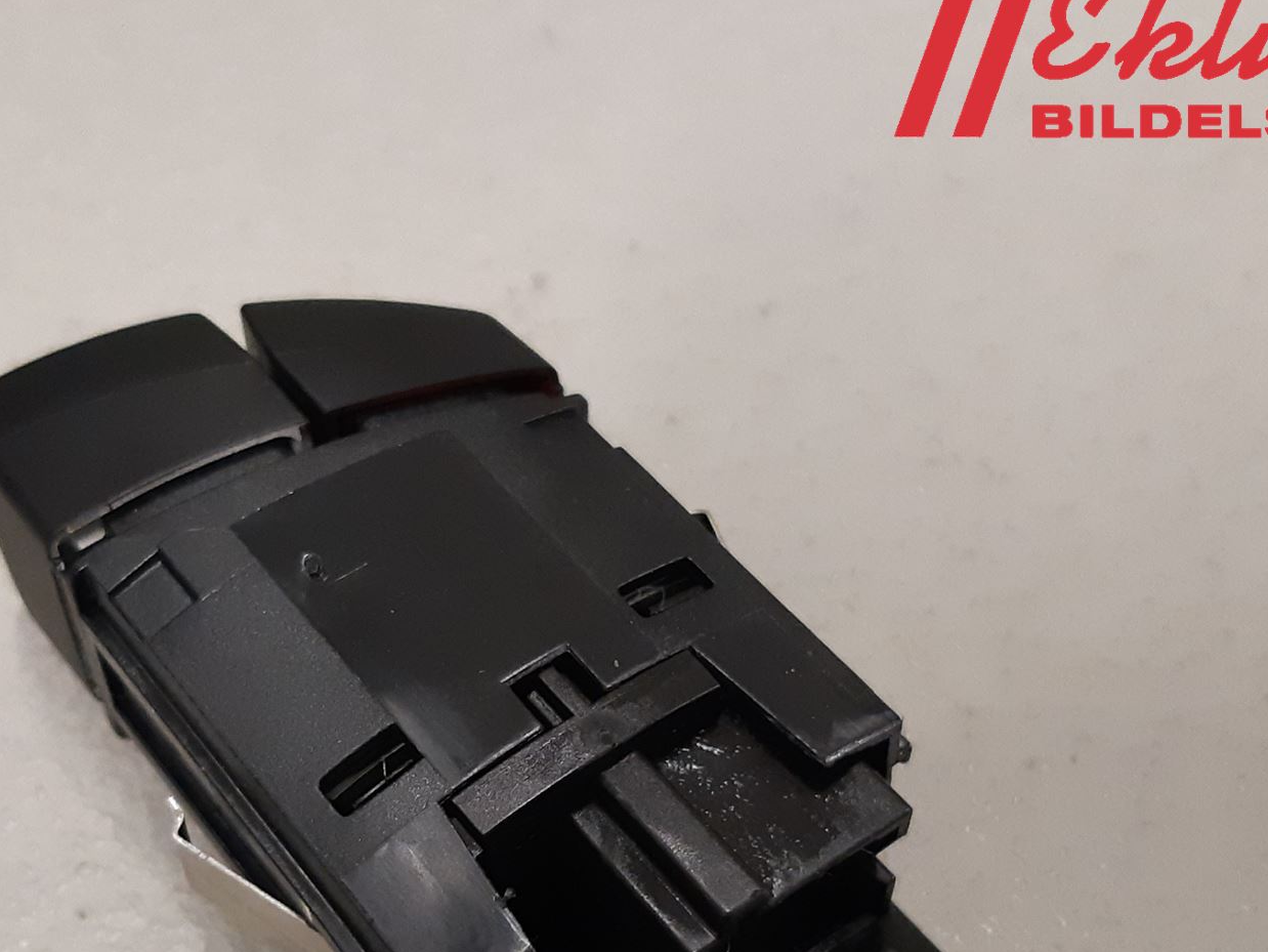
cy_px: 751
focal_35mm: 43
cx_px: 474
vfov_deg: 32.7
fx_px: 1575
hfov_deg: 43.5
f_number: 1.7
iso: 250
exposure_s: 1/50
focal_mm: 3.93
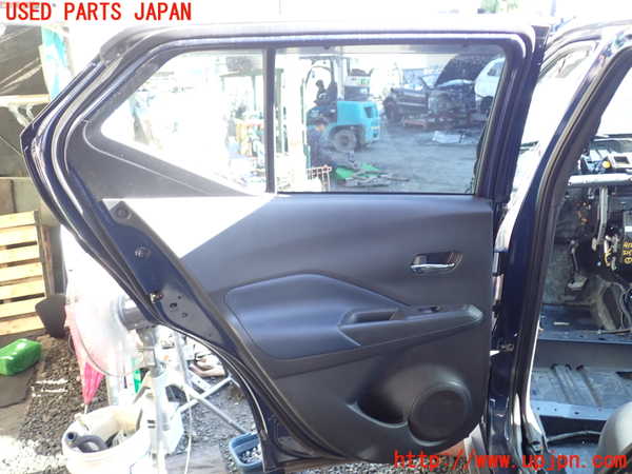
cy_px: 237
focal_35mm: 30
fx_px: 548
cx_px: 316
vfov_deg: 46.8
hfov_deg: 60.0
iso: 200
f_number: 2.3
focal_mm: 5.4
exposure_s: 1/60
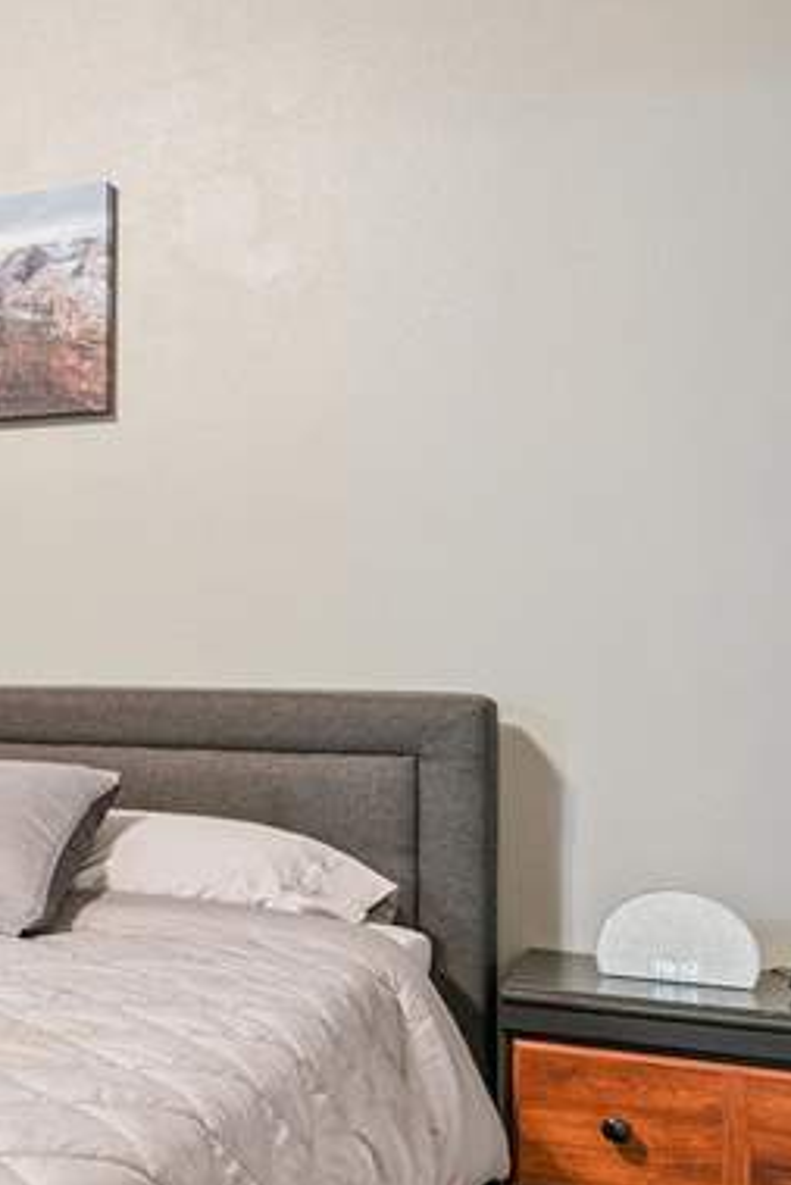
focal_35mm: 54
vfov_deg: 36.8
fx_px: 1778
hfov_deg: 18.0
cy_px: 627
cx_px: -753
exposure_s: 1/1.67
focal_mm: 16
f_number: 8
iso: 400
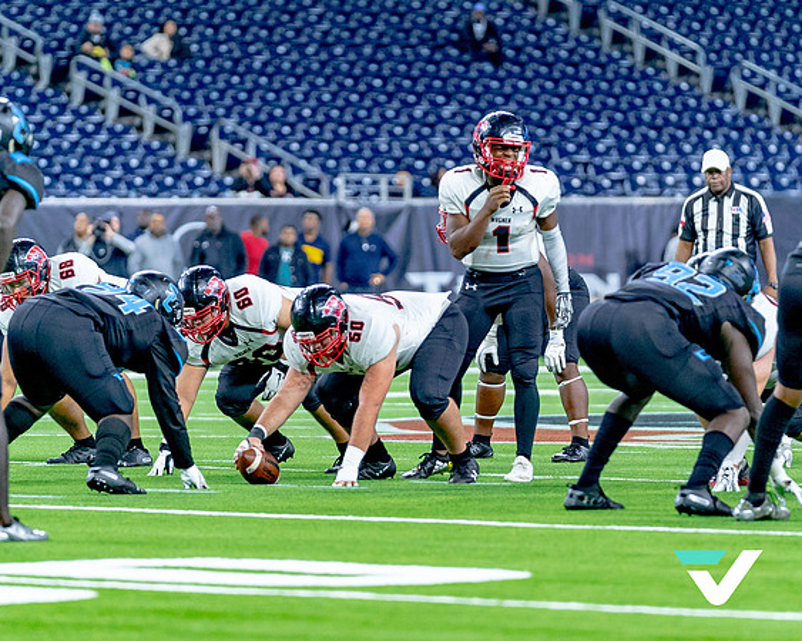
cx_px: 432
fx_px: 7209
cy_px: 254
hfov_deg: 6.4
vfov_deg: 5.1
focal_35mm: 304
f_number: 2.8
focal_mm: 186
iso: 2000
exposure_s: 1/1500
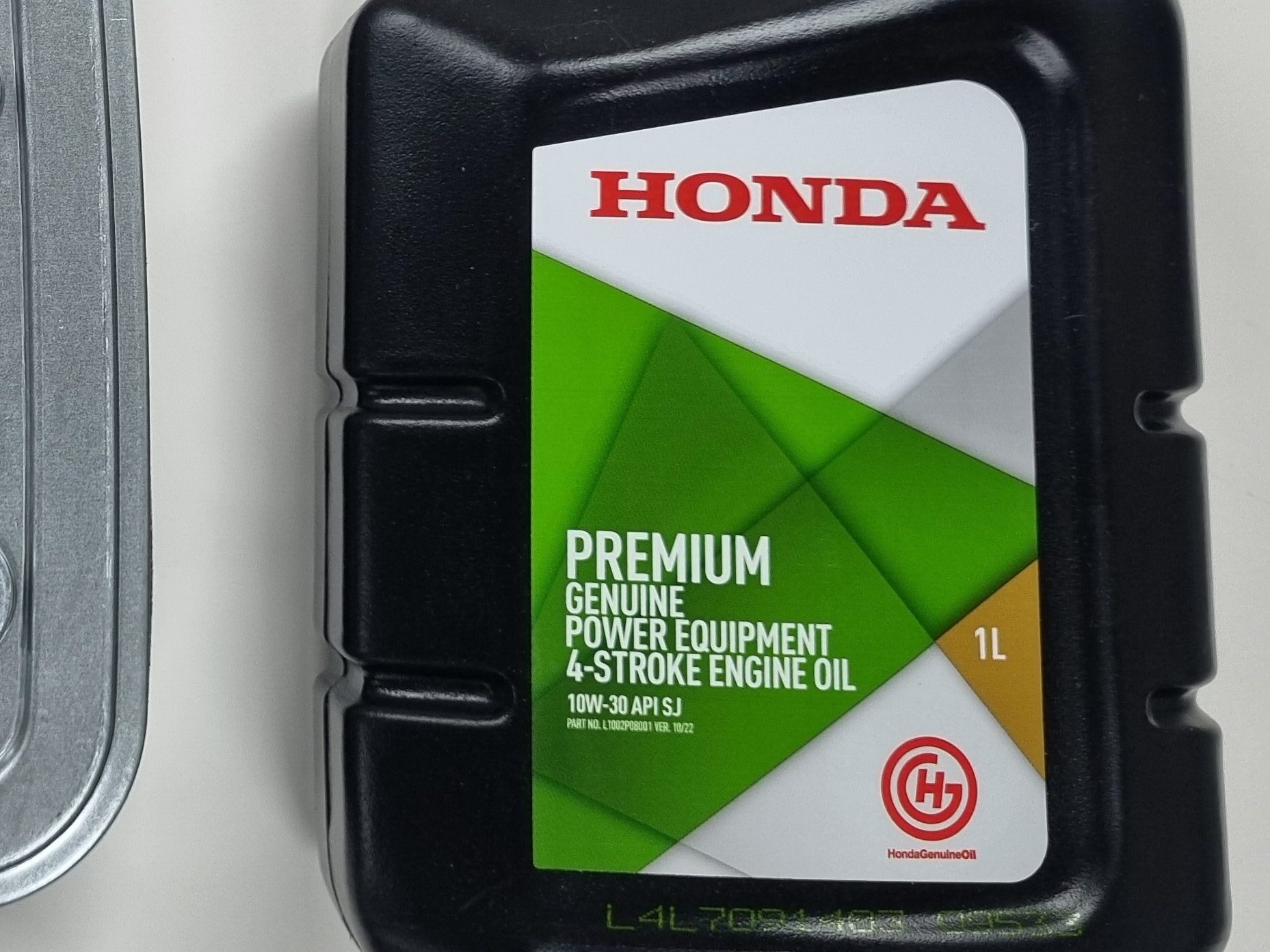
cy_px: 117
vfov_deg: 25.4
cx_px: 26
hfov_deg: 31.9
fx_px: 2055
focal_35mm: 56
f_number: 1.8
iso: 160
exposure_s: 1/100
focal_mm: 5.4
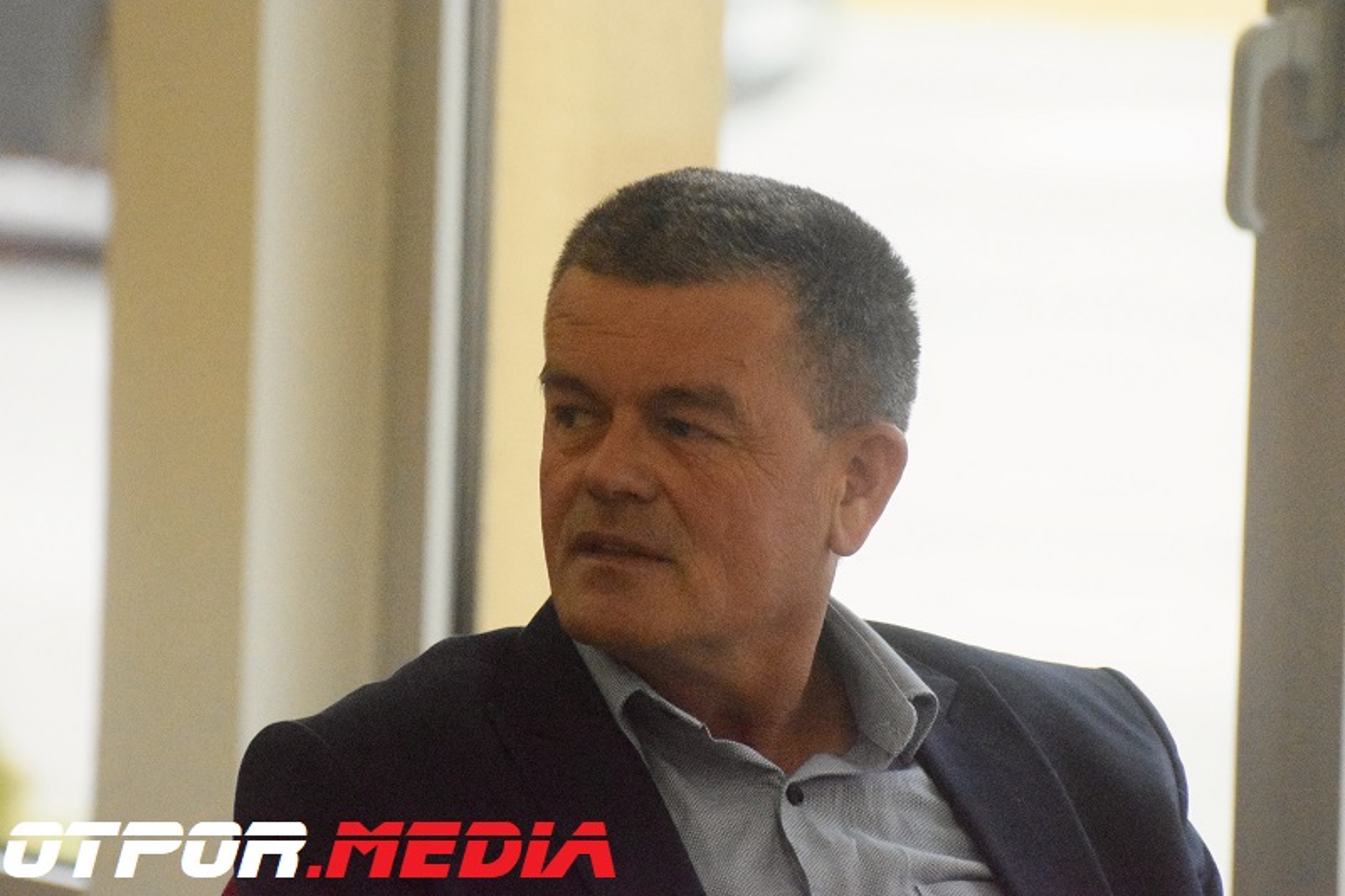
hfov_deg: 6.5
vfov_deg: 4.4
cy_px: 448
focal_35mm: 315
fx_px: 11766
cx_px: 672
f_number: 5.3
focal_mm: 210
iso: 12800
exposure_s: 1/1000
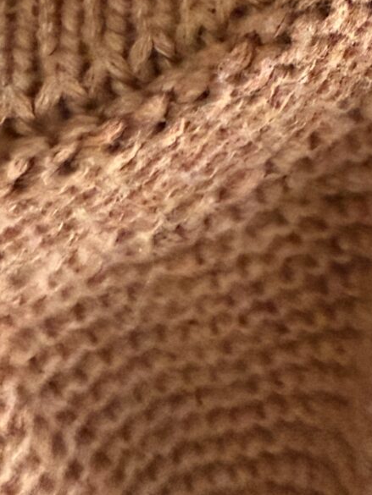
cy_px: -316
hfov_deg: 16.9
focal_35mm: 84
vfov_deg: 19.3
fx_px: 1203
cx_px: 434
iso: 1250
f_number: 2.2
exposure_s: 1/60
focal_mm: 2.22
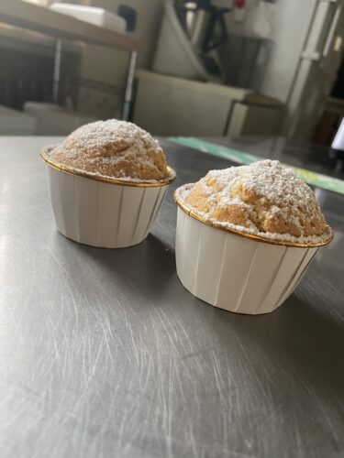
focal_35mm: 26
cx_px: 172
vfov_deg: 67.3
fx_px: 345
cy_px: 229
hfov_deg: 53.1
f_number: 1.8
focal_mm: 4.25
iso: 250
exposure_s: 1/60
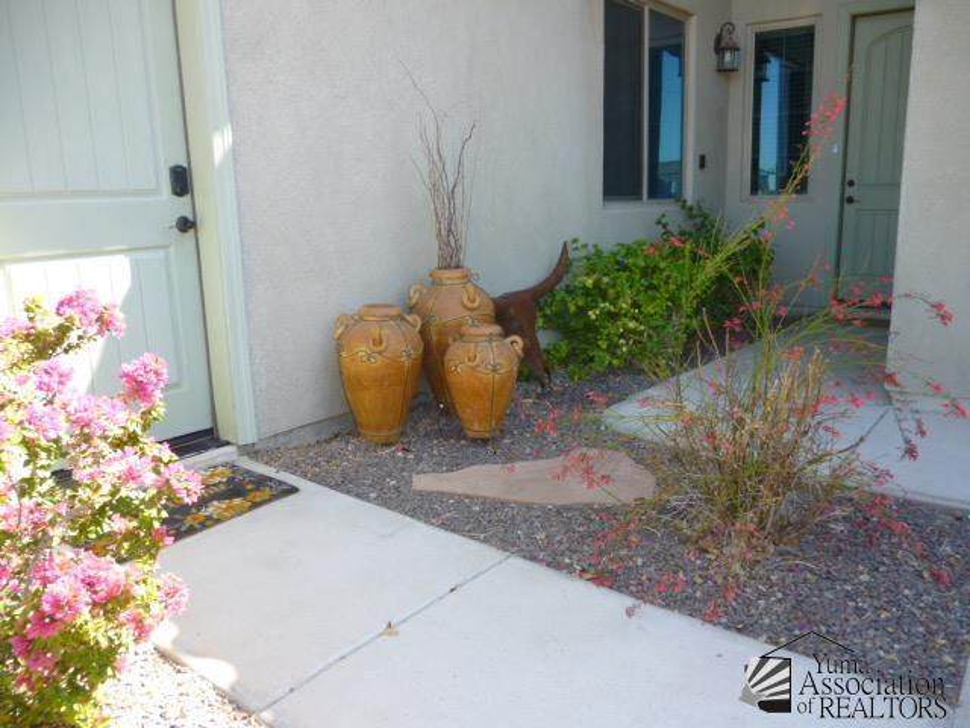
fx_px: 785
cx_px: 485
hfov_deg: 63.4
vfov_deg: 49.7
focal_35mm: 28
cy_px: 364
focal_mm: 5
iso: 100
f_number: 3.1
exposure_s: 1/160
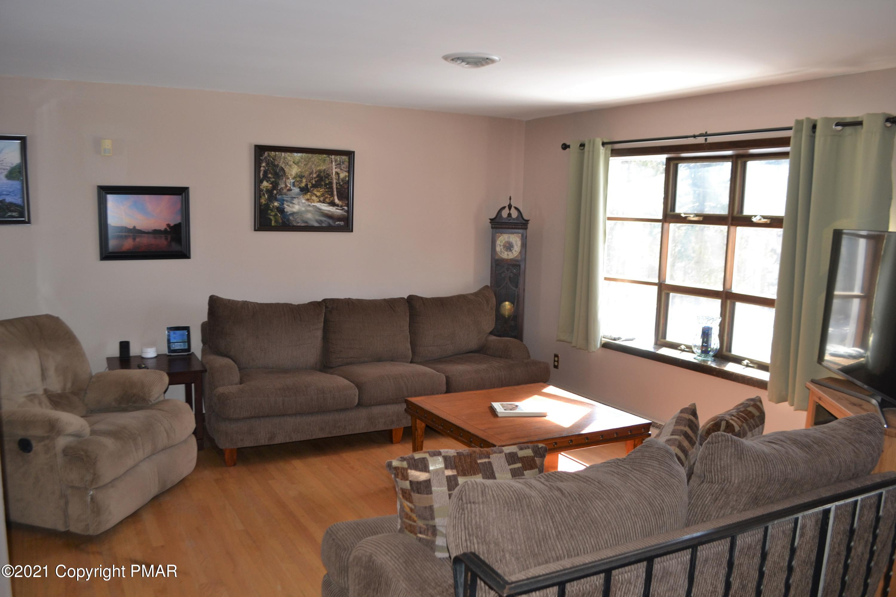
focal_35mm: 27
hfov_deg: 67.4
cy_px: 298
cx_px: 448
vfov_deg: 47.9
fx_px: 672
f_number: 4
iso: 400
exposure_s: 1/160
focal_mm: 18
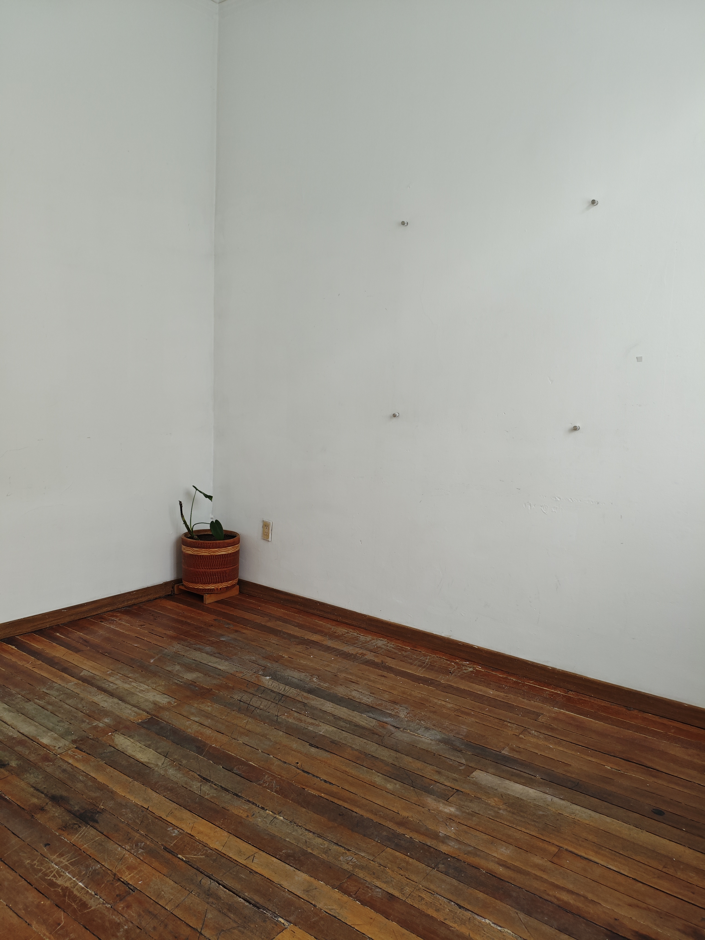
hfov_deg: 53.1
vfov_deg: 67.3
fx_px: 706
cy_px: 470
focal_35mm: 26
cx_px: 352
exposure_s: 1/120
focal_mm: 4.94
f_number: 1.59
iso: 125
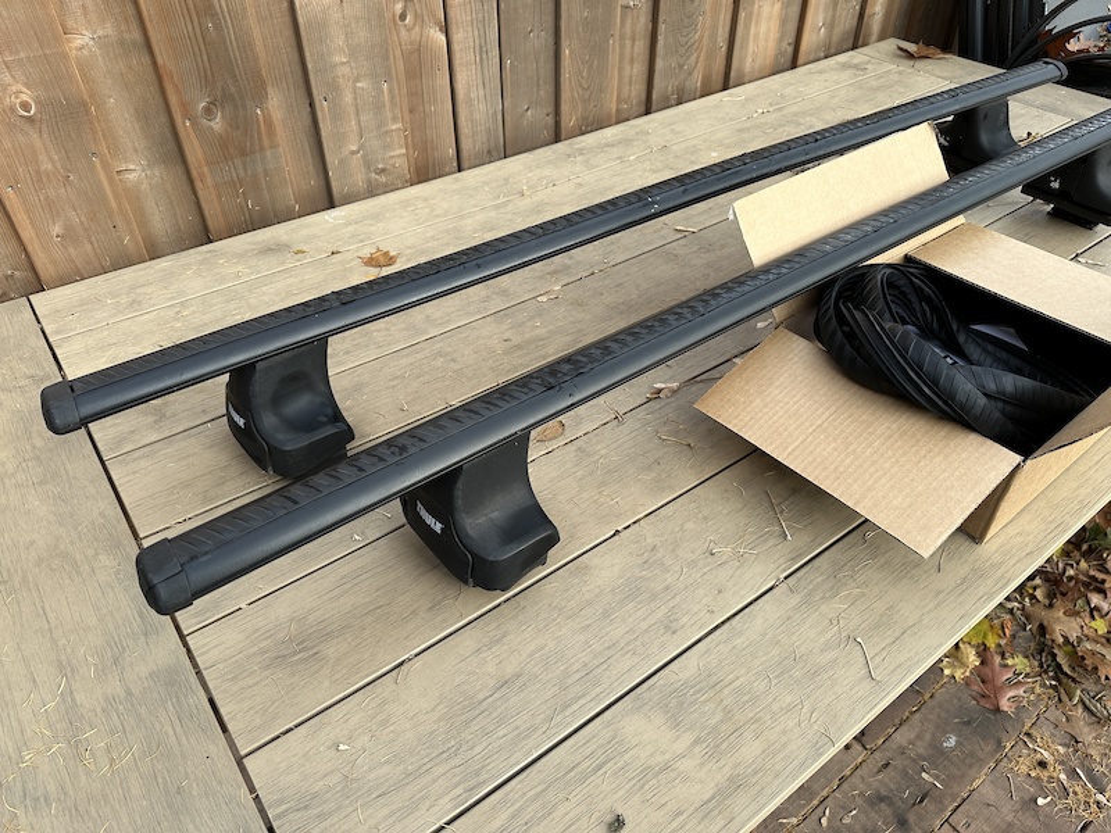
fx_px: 770
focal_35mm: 24
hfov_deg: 71.6
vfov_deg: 56.8
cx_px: 556
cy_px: 416
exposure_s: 1/604
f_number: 1.78
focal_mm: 6.86
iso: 80
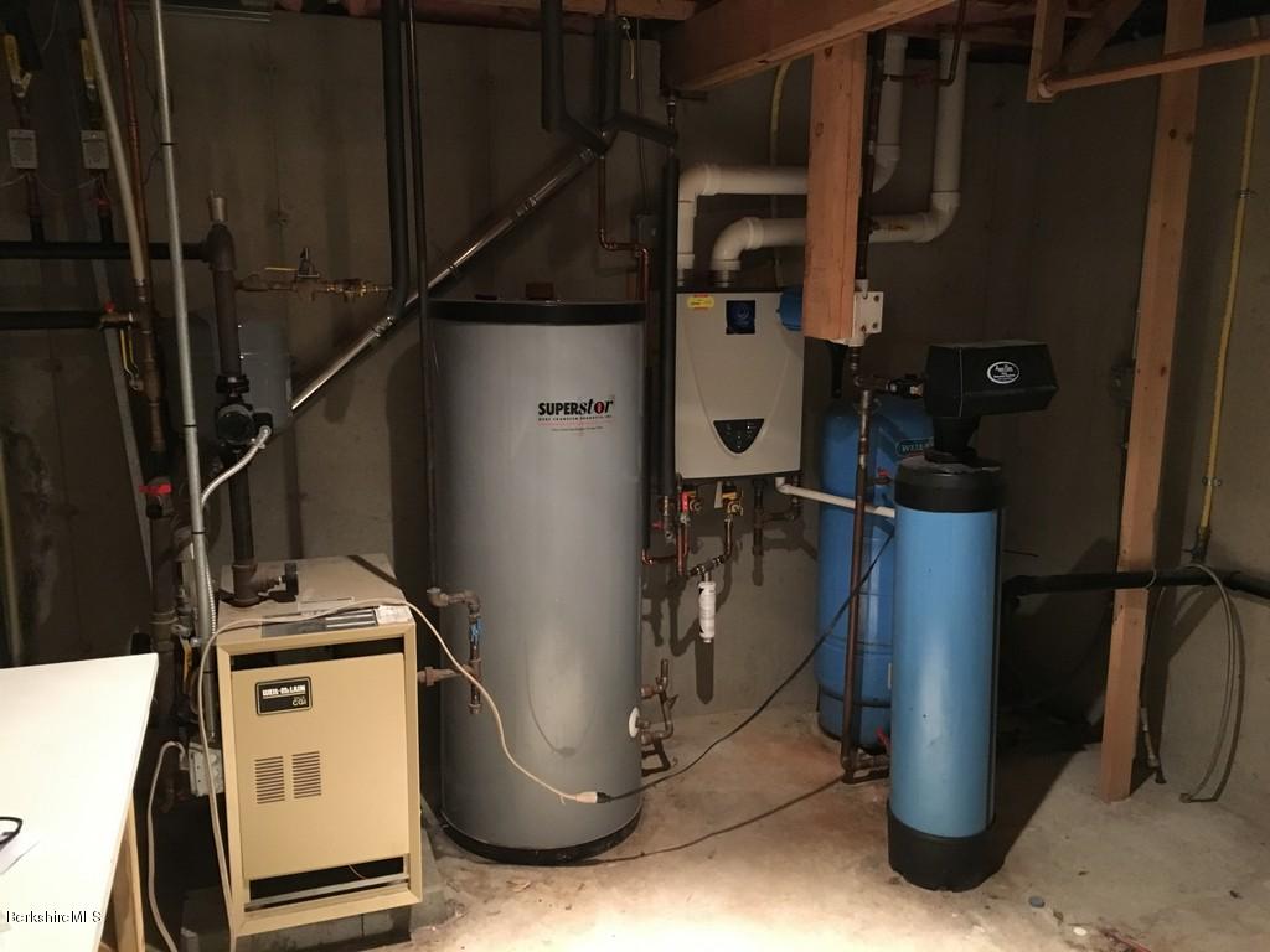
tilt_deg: -10.4
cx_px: 635
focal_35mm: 29
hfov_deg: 61.7
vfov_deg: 48.2
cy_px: 476
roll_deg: +0.2
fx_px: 1064
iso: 250
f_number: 2.2
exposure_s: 1/15
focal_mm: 4.15
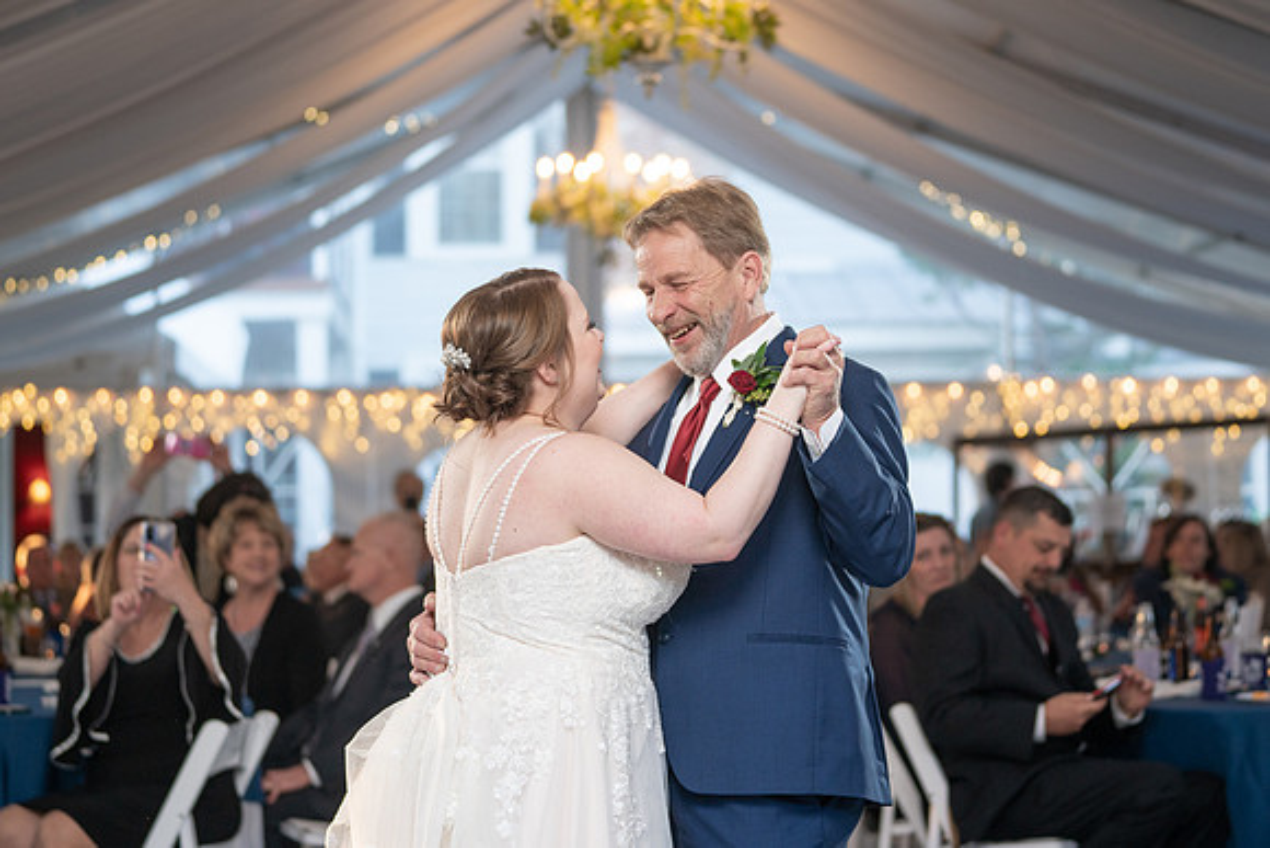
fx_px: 3070
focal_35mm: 87
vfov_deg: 15.7
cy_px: 345
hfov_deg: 23.4
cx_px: 661
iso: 500
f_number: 2.8
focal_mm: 70
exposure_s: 1/250
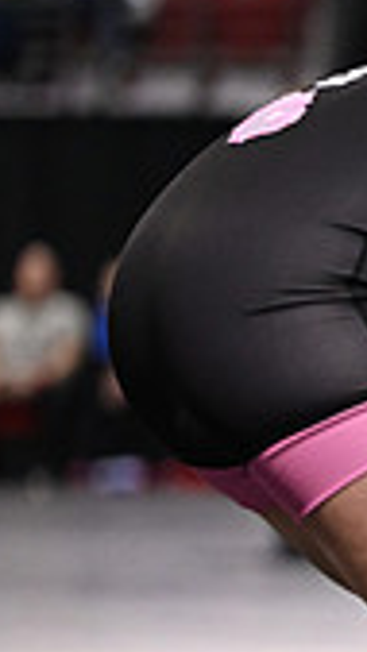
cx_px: 1008
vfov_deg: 4.6
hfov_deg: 2.6
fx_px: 8083
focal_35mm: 467
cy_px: 507
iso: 4000
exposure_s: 1/1000
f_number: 3.2
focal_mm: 130
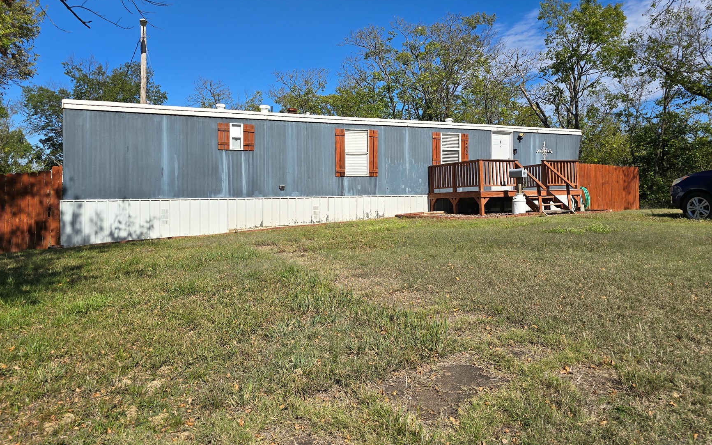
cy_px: 178
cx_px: 349
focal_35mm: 27
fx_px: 524
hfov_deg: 68.4
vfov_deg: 45.8
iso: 12
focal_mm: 6.3
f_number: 1.7
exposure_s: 1/1129
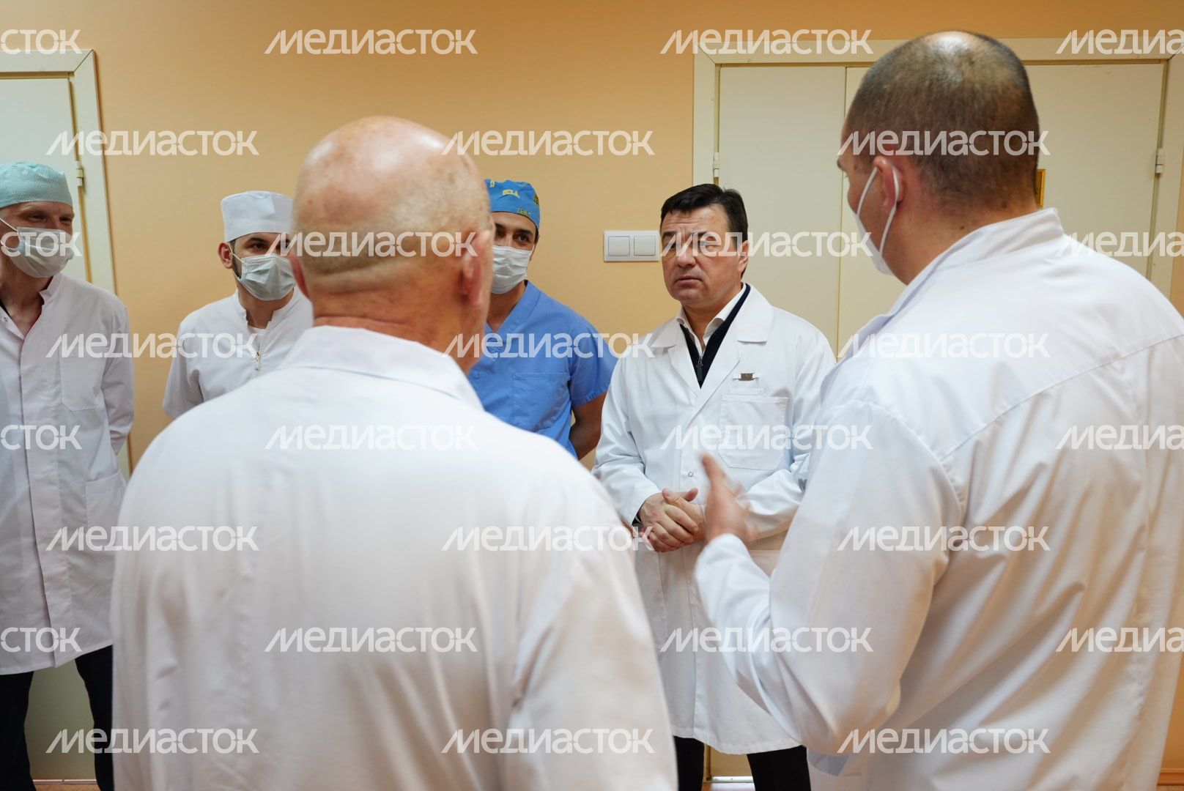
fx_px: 954
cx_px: 592
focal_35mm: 29
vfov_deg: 45.0
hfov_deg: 63.6
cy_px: 396
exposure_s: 1/40
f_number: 6.3
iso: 1250
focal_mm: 29
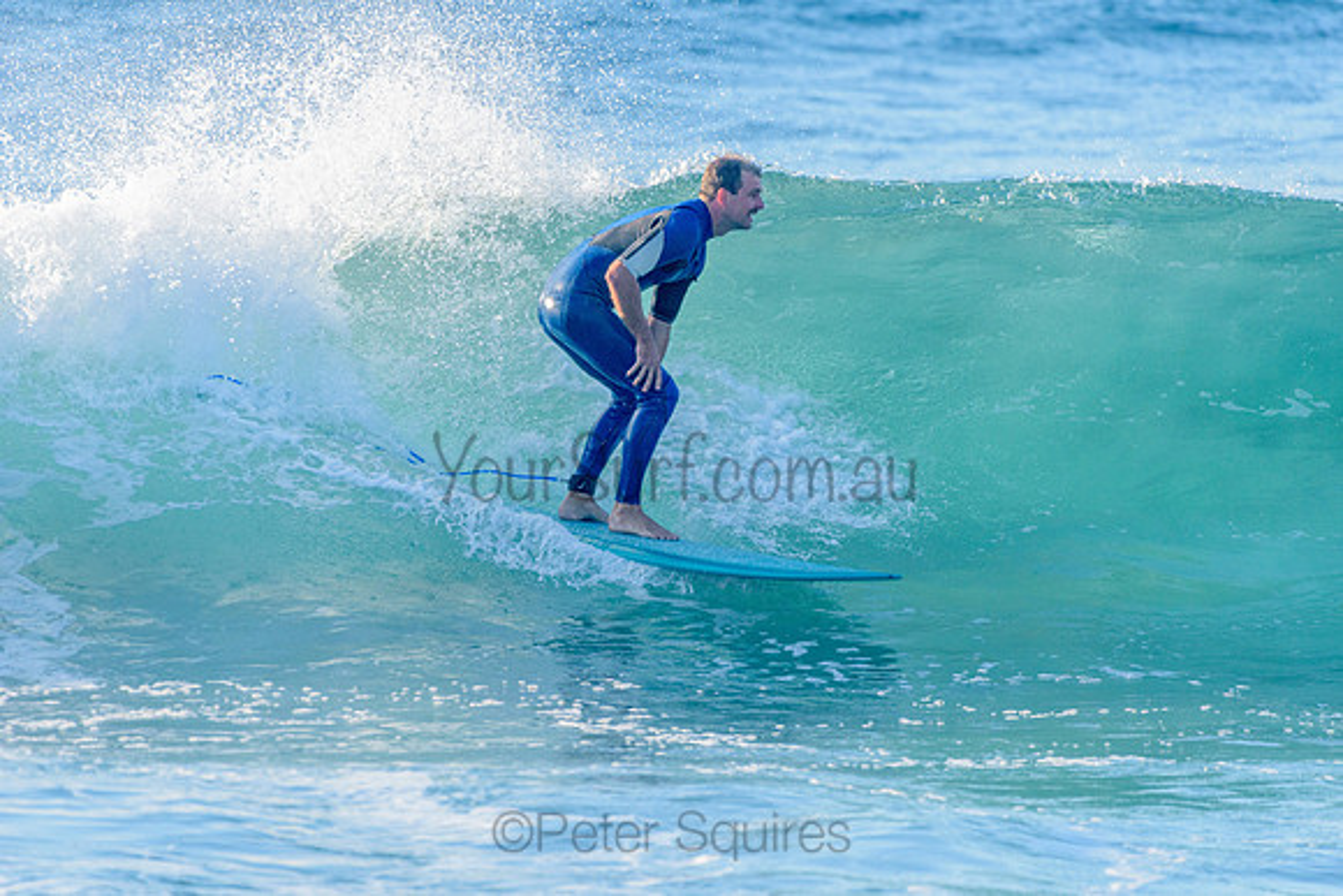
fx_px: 18656
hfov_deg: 4.1
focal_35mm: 500
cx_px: 672
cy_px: 448
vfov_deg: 2.8
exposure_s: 1/2000
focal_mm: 500
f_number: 5.6
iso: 560
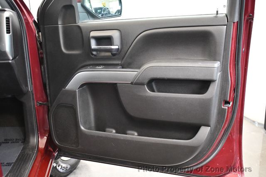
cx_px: 133
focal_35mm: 39
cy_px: 88
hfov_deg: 49.6
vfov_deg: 34.2
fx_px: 288
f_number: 4
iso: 6400
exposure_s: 1/60
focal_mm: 26
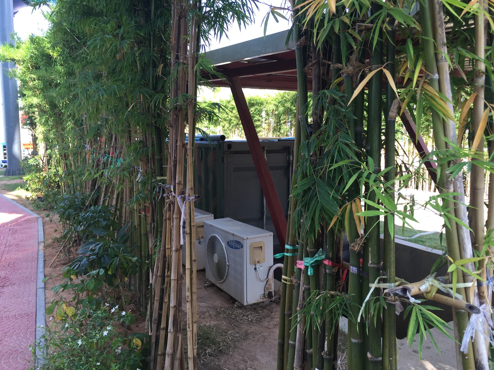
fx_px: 414
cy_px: 185
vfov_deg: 48.2
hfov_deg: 61.7
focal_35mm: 29
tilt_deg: -6.7
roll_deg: -0.5
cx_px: 247
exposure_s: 1/165
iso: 32
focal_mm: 4.15
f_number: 2.2
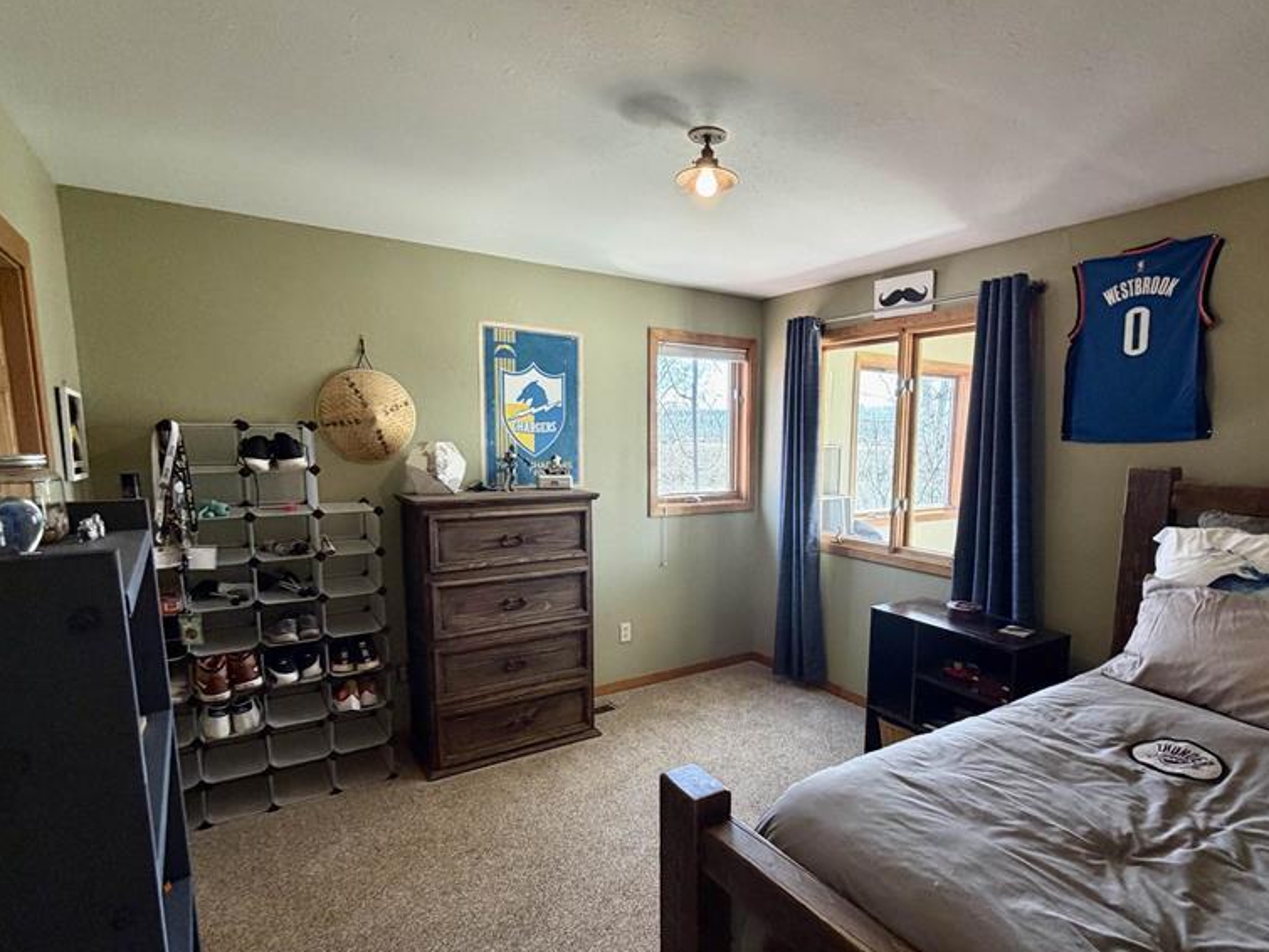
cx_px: 723
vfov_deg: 68.4
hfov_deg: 84.2
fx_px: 696
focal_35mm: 19
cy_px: 533
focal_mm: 2.22
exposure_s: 1/120
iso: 250
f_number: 2.2
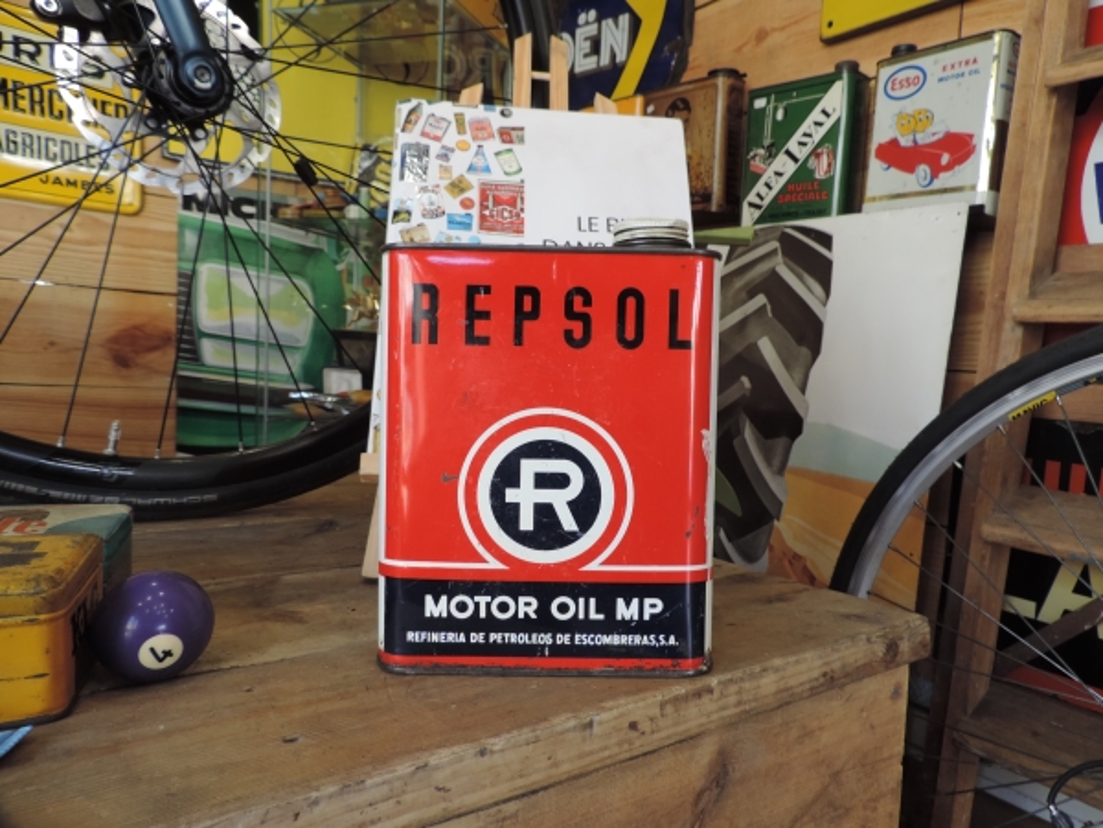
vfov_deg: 56.8
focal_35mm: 24
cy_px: 414
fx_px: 765
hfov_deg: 71.6
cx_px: 552
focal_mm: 4.3
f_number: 3
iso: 140
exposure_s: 1/30
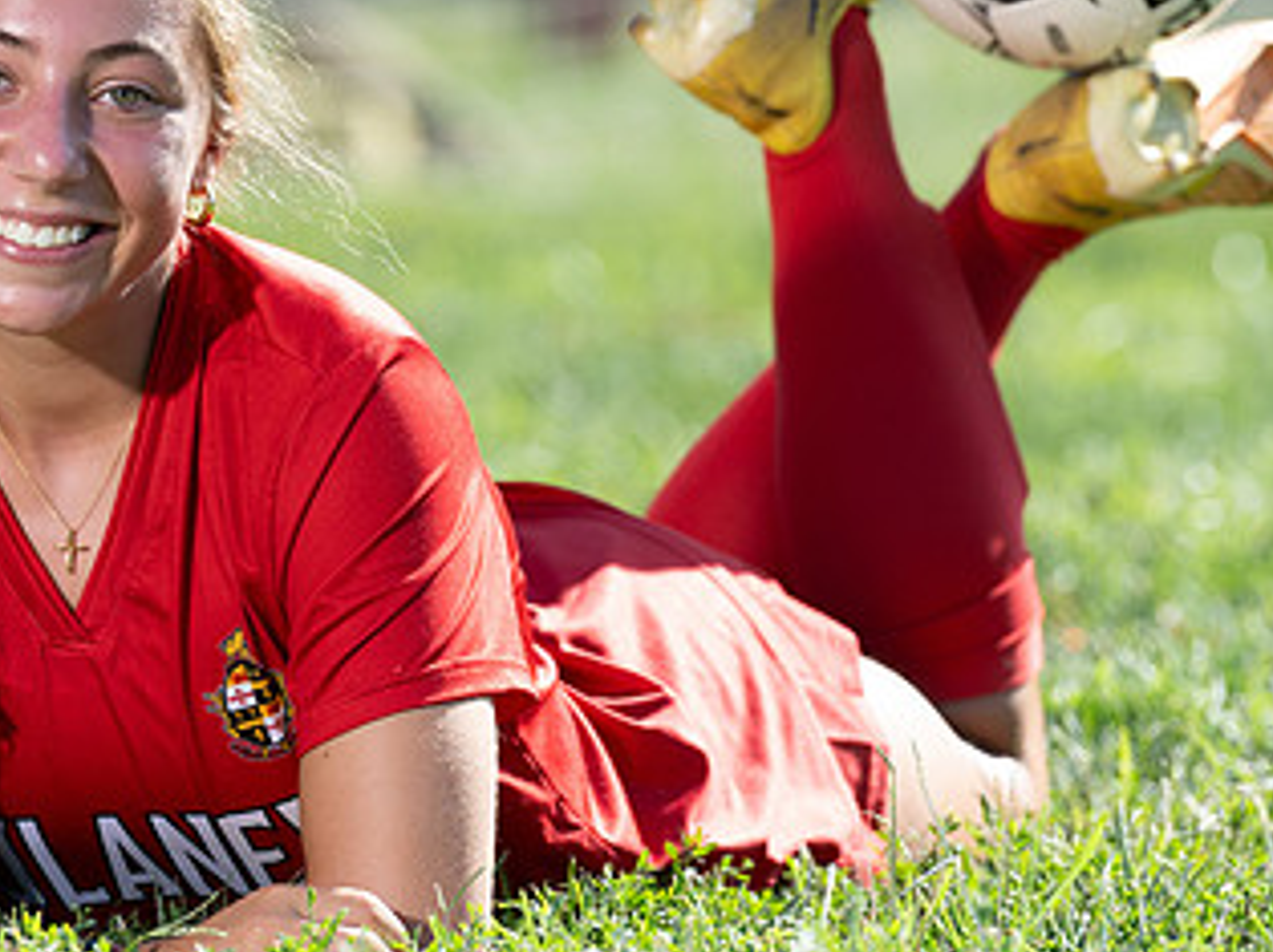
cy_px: 455
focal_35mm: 461
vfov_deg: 3.2
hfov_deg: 4.3
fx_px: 16940
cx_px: 227
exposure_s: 1/320
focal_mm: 200
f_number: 4.5
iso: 100
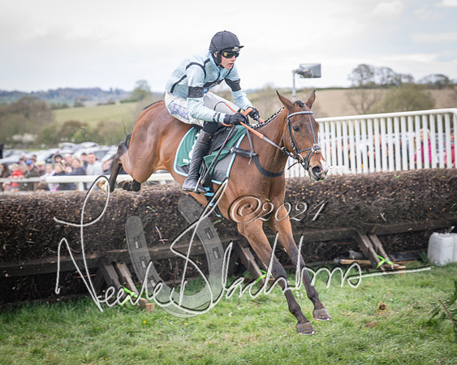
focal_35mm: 93
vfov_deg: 16.5
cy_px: 197
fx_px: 1263
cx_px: 243
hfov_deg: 20.5
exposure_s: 1/800
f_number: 4
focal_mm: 70
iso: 500
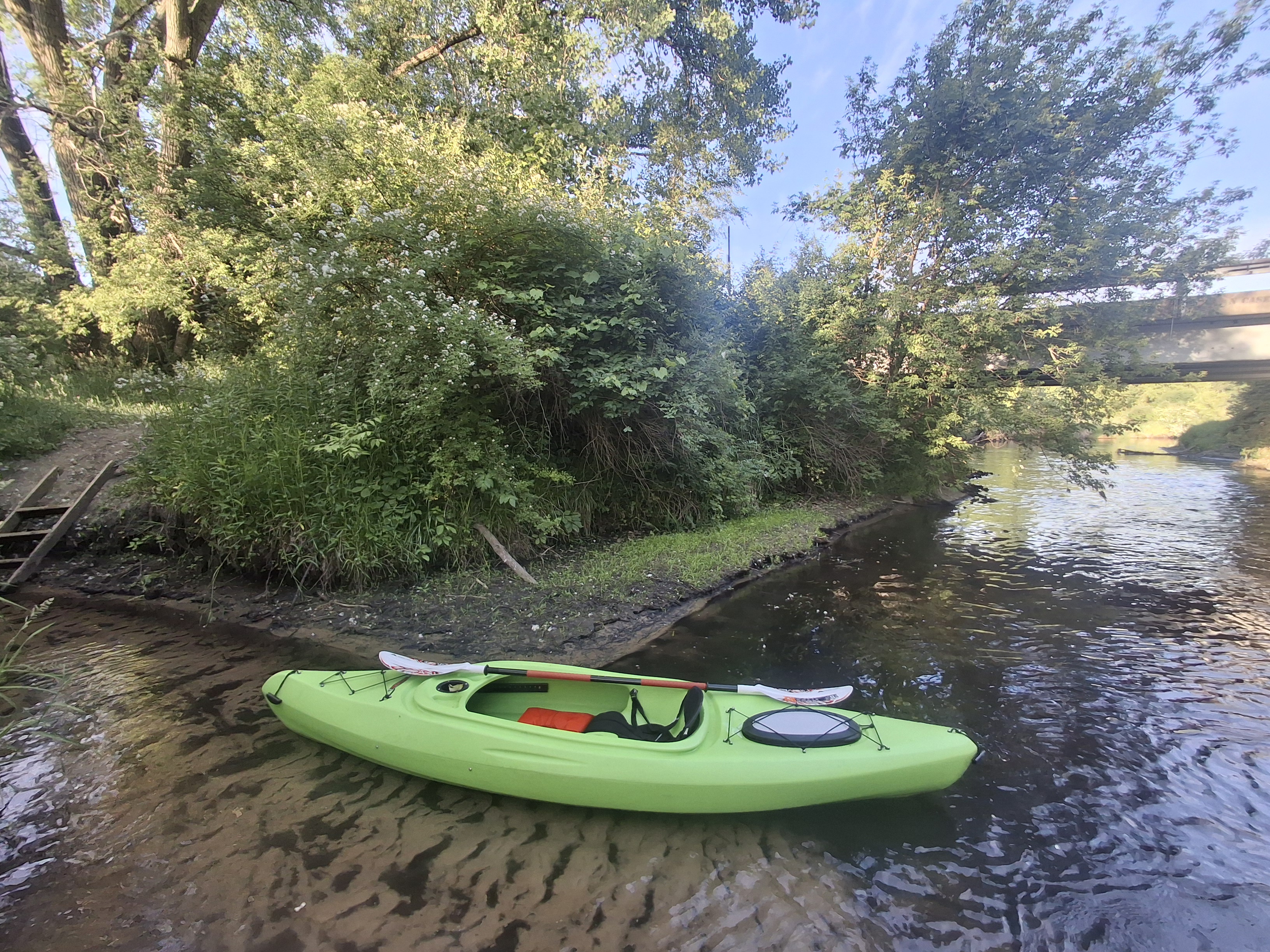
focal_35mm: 16
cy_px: 476
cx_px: 635
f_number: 2.2
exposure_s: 1/172
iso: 40
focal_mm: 1.64
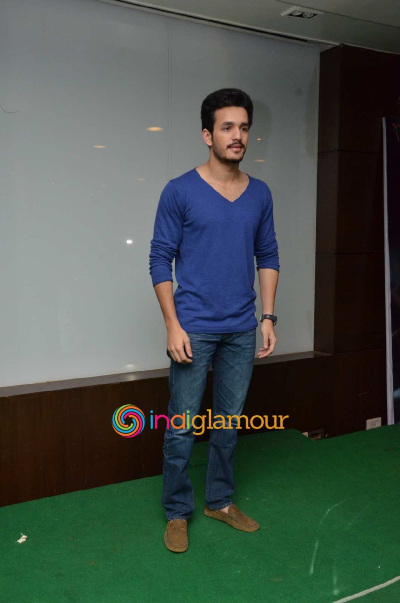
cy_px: 302
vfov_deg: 53.2
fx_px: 602
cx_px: 200
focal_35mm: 36
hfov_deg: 36.7
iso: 1250
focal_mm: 24
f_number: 7.1
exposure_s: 1/125
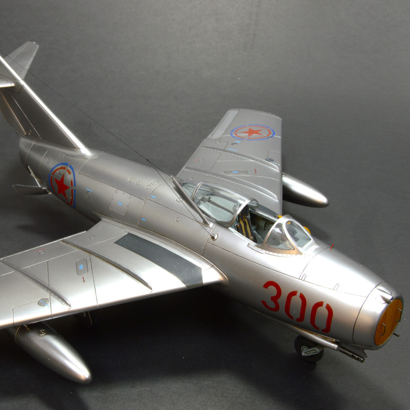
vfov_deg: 39.2
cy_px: 208
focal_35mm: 43
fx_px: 576
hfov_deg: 38.7
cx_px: 132
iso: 100
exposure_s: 1.3
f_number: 22
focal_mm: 22
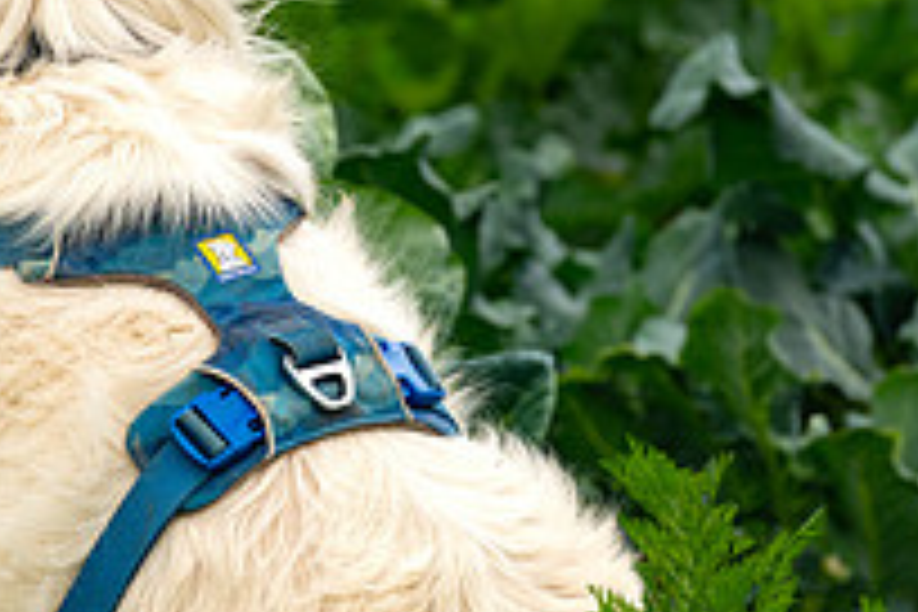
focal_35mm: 307
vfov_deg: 4.5
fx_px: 7828
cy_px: 241
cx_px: 191
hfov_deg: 6.7
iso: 500
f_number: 6.3
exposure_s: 1/320
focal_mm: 105
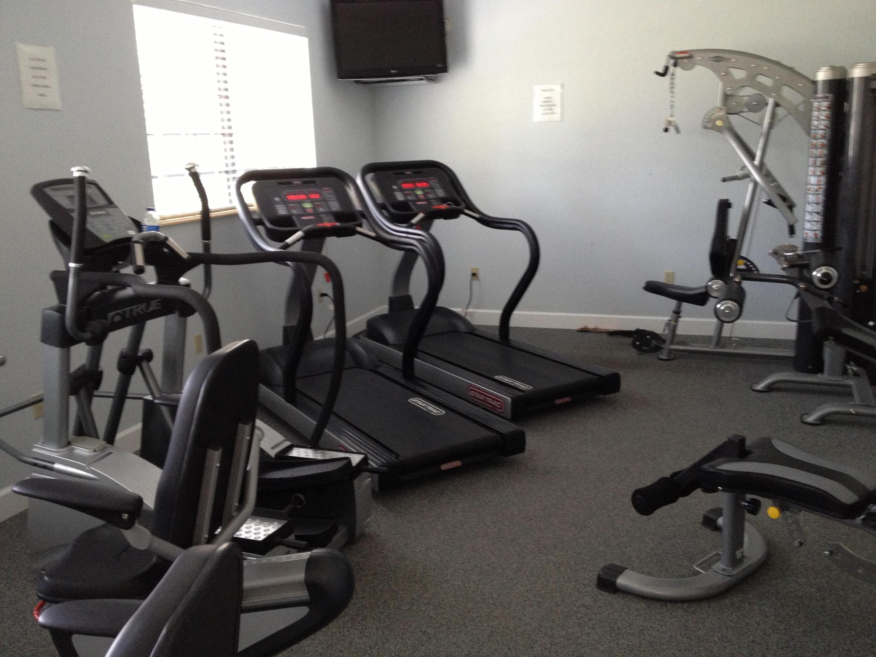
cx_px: 438
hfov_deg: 52.6
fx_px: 886
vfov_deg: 40.7
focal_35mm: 35
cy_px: 328
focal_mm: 4.28
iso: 160
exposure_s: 1/20
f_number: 2.4
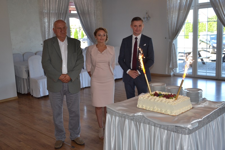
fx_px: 244
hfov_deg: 49.6
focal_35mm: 39
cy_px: 75
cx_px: 112
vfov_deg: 34.2
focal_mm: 26
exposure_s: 1/125
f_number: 4
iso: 400
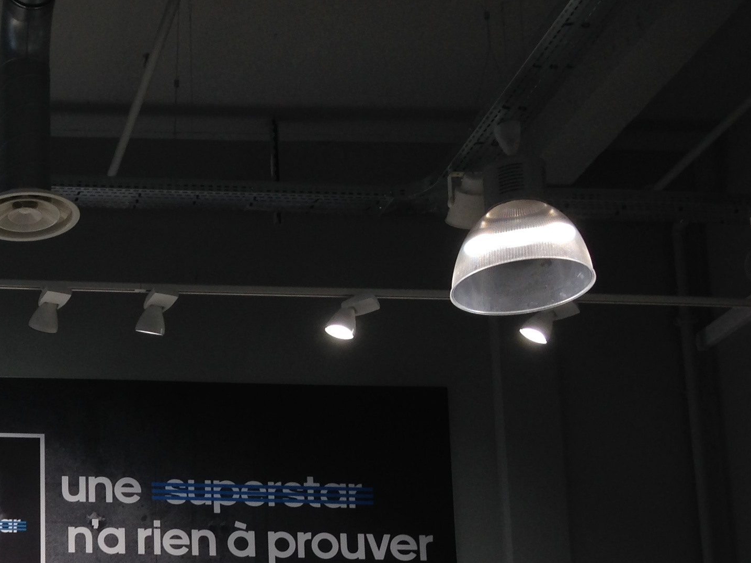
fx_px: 1627
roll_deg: -1.1
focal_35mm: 75
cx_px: -96
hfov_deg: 24.1
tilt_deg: +11.8
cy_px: 588
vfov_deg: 19.0
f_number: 2.4
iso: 50
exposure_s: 1/40
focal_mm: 4.12
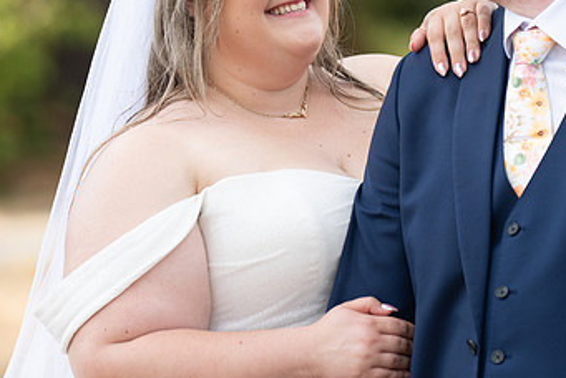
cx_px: 392
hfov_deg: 6.4
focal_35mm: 321
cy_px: 133
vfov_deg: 4.3
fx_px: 5051
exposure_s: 1/1600
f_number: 2.8
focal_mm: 133
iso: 400
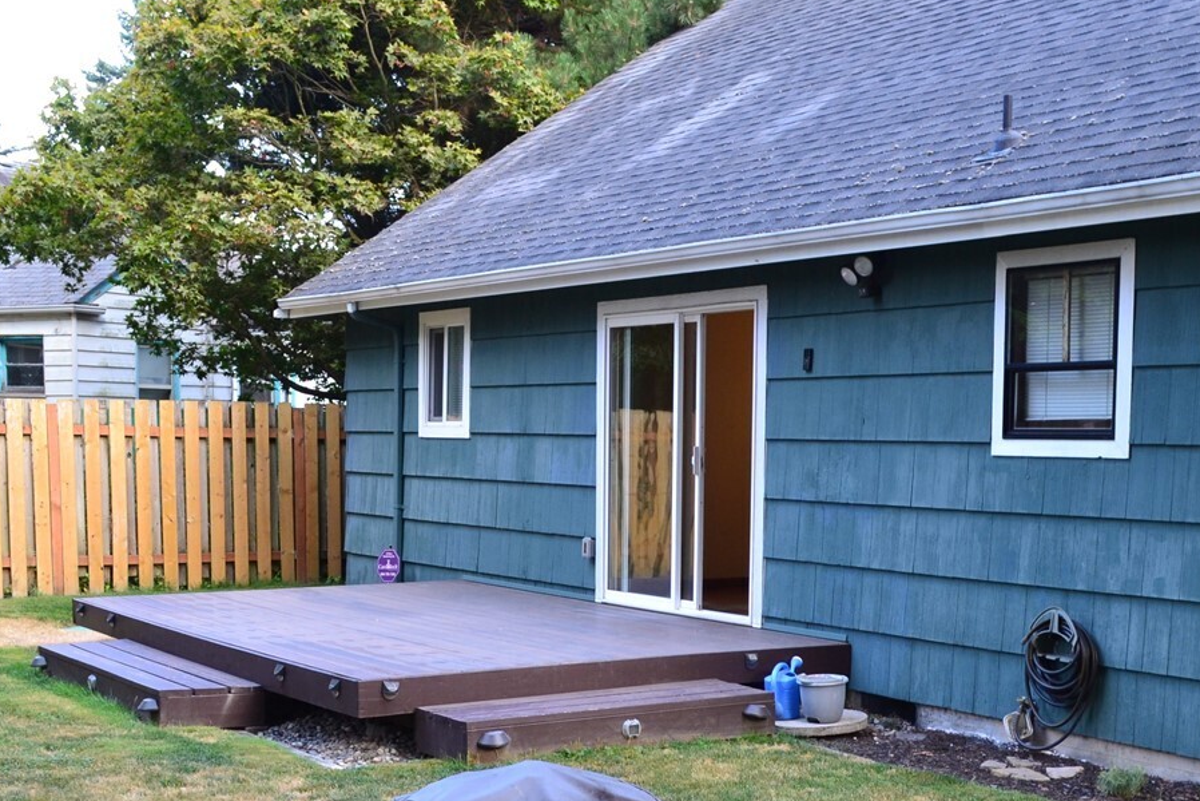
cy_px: 594
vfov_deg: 26.2
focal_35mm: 51
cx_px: 678
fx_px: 1700
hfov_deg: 38.8
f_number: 7.1
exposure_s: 1/30
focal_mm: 18
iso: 400
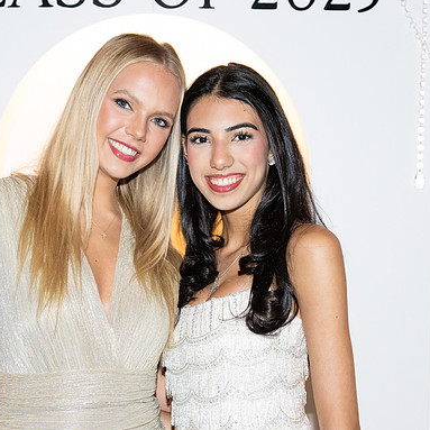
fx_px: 1363
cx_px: 154
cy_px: 383
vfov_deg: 17.7
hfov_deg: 17.9
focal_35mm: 97
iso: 1000
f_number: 5.6
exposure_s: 1/80
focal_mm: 42
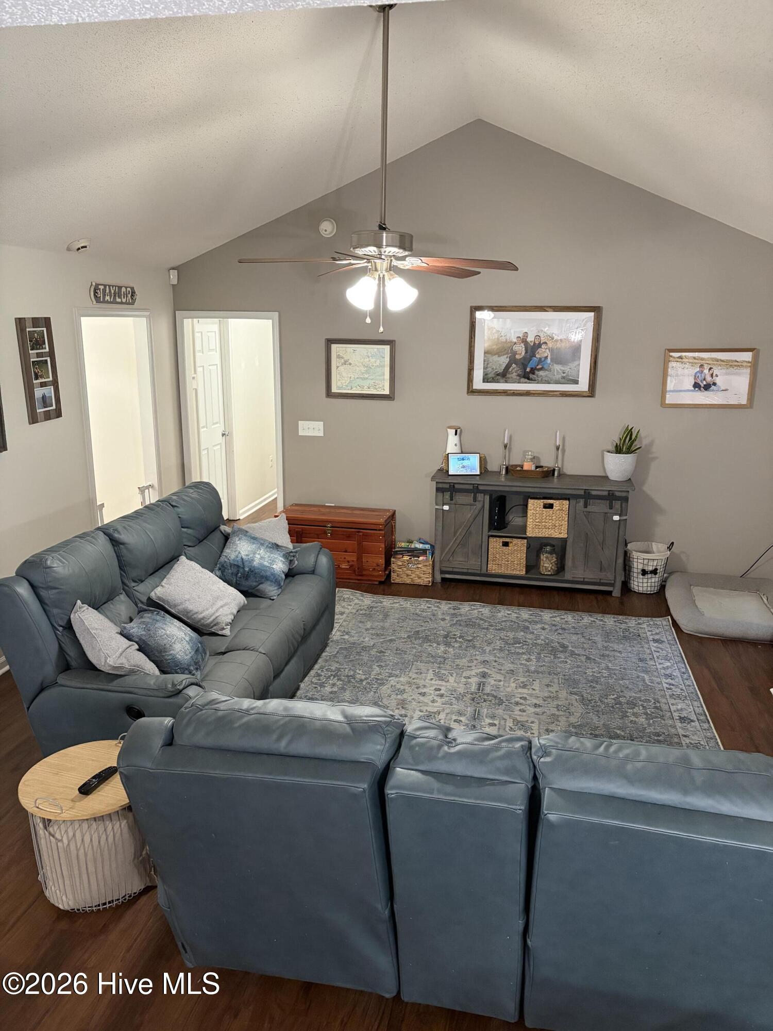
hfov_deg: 53.1
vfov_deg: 67.3
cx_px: 386
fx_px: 774
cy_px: 516
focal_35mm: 26
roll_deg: -0.7
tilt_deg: -14.1
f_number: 1.6
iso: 400
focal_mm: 5.96
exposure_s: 1/40
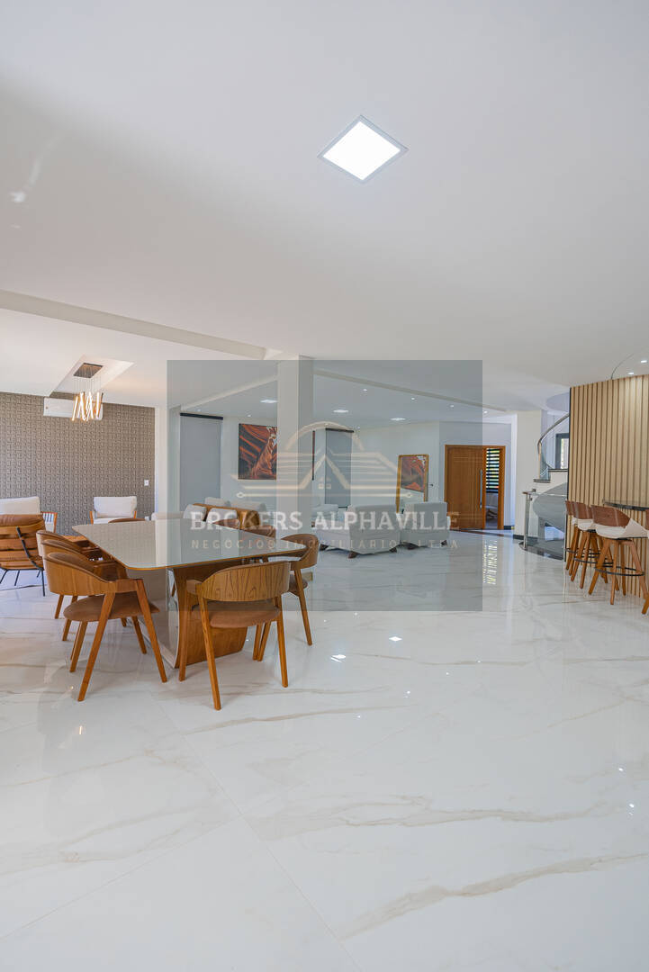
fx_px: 446
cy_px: 486
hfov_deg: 72.1
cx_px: 324
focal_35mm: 16
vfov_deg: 95.0
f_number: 4
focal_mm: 16.5
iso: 500
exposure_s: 1/100
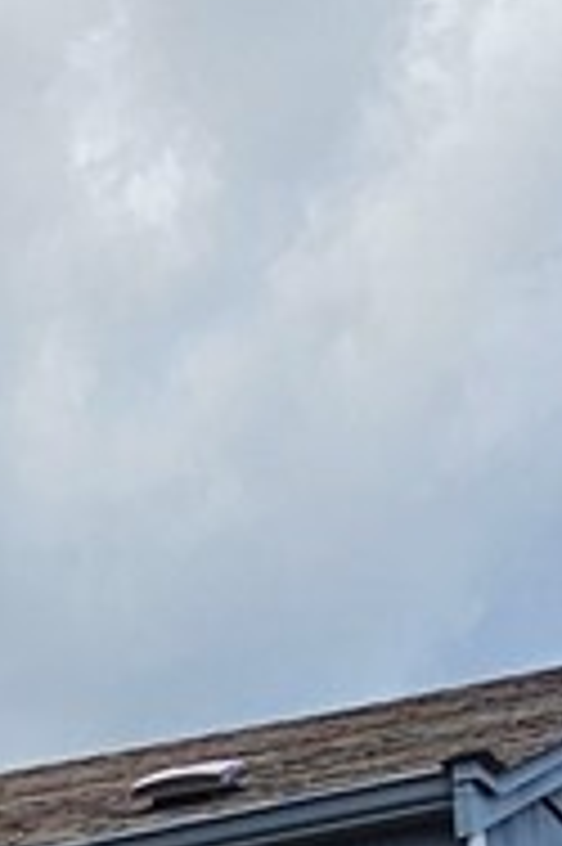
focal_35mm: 115
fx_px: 2698
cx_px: -369
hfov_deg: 11.3
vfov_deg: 15.4
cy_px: 1512
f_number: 2.2
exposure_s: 1/1723
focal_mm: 2.2
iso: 50
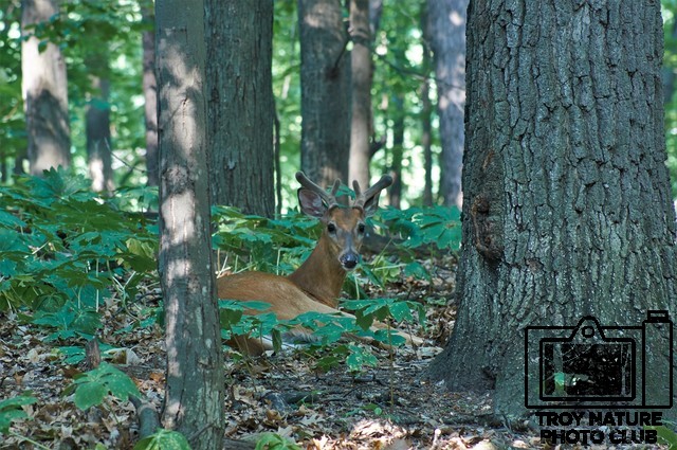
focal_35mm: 315
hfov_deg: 6.5
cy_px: 225
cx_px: 338
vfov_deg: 4.4
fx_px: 5916
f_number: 8
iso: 800
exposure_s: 1/20
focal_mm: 210
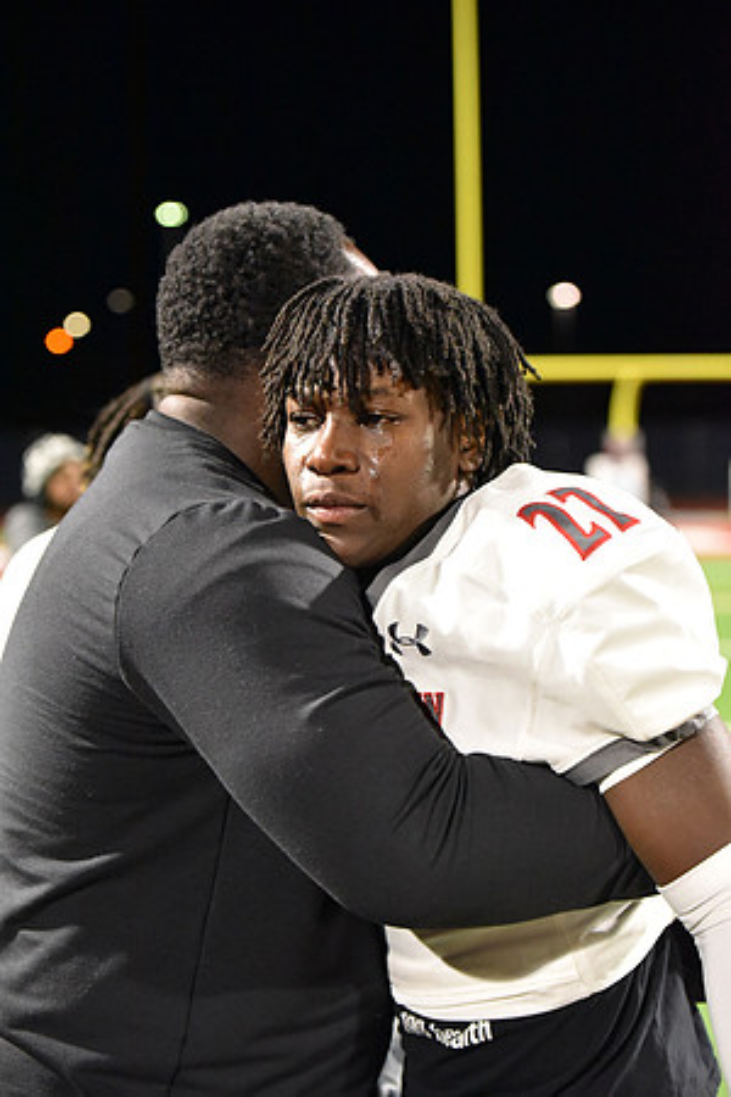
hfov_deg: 19.5
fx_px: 2132
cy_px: 548
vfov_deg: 28.8
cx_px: 366
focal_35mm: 70
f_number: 2.8
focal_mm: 70
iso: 12800
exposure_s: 1/640
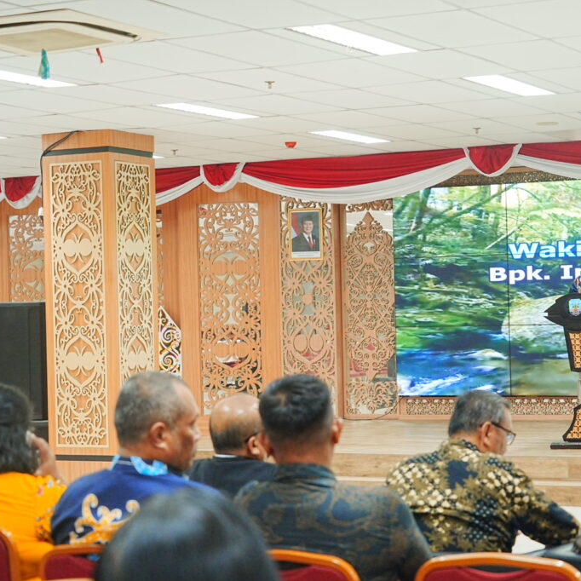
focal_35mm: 83
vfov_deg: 20.9
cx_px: 361
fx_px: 1576
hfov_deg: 20.8
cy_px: 290
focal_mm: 65
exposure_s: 1/100
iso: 3200
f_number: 5
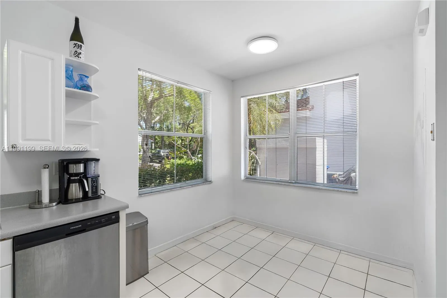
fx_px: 199
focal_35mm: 16
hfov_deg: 96.7
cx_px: 224
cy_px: 149
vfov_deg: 73.7
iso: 320
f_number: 5
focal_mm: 16
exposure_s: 1/20
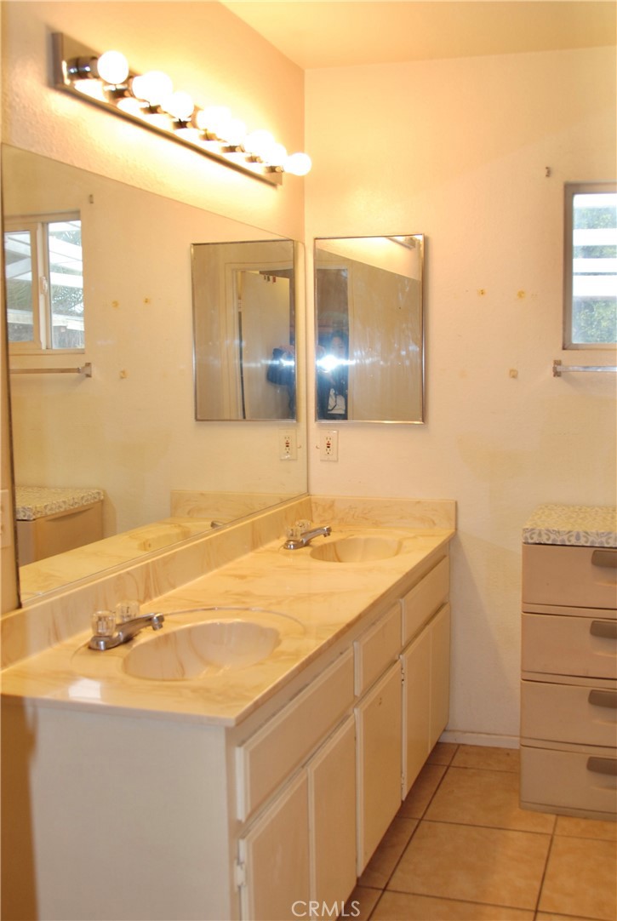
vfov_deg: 61.9
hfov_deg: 43.7
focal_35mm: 30
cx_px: 308
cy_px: 460
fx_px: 768
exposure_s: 1/80
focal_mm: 20
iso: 200
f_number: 3.8
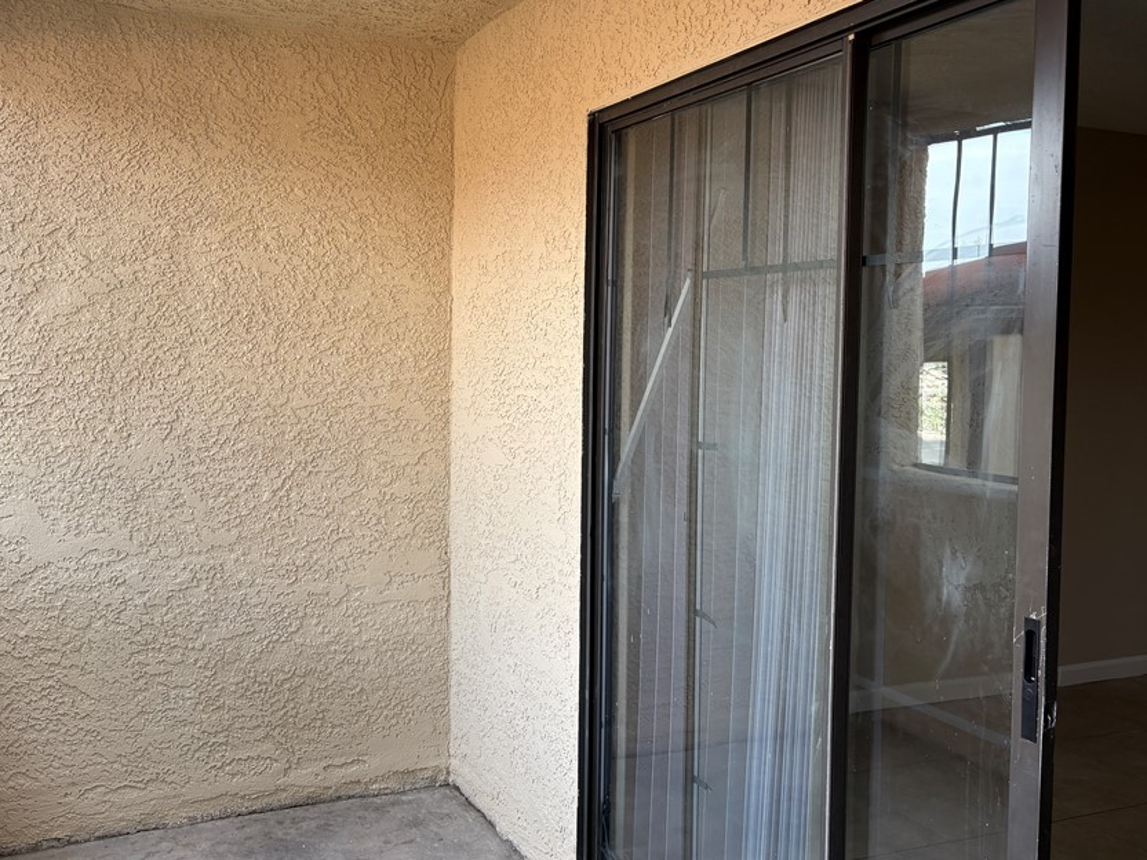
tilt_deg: -1.9
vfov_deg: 44.1
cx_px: 460
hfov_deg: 56.4
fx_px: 1060
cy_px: 386
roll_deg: -1.9
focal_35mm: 32
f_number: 1.6
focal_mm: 5.96
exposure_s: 1/198
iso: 40
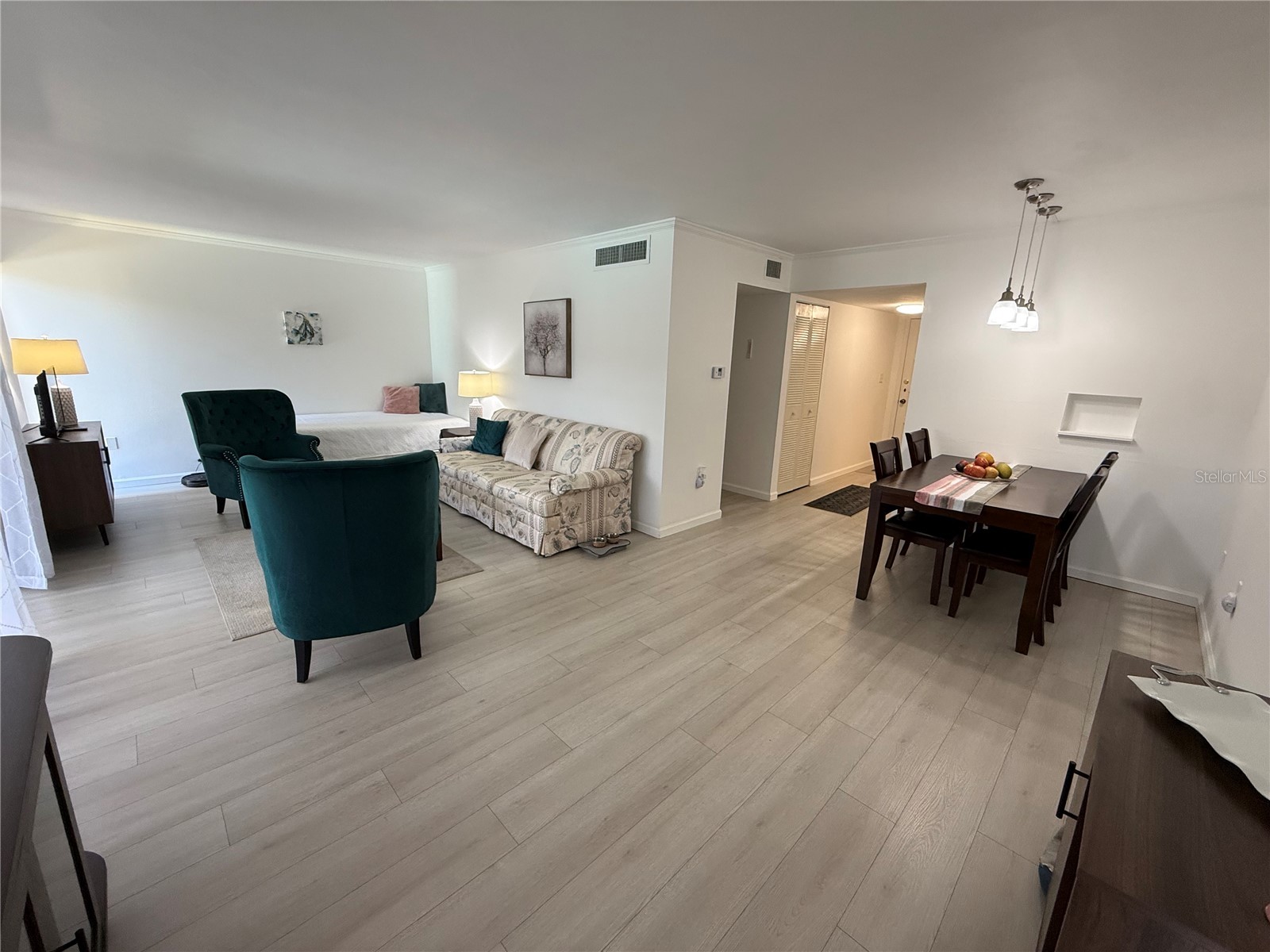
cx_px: 635
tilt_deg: -12.7
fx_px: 514
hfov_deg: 102.1
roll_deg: -2.0
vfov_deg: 85.7
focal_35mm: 14
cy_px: 476
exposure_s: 1/120
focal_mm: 2.22
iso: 200
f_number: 2.2
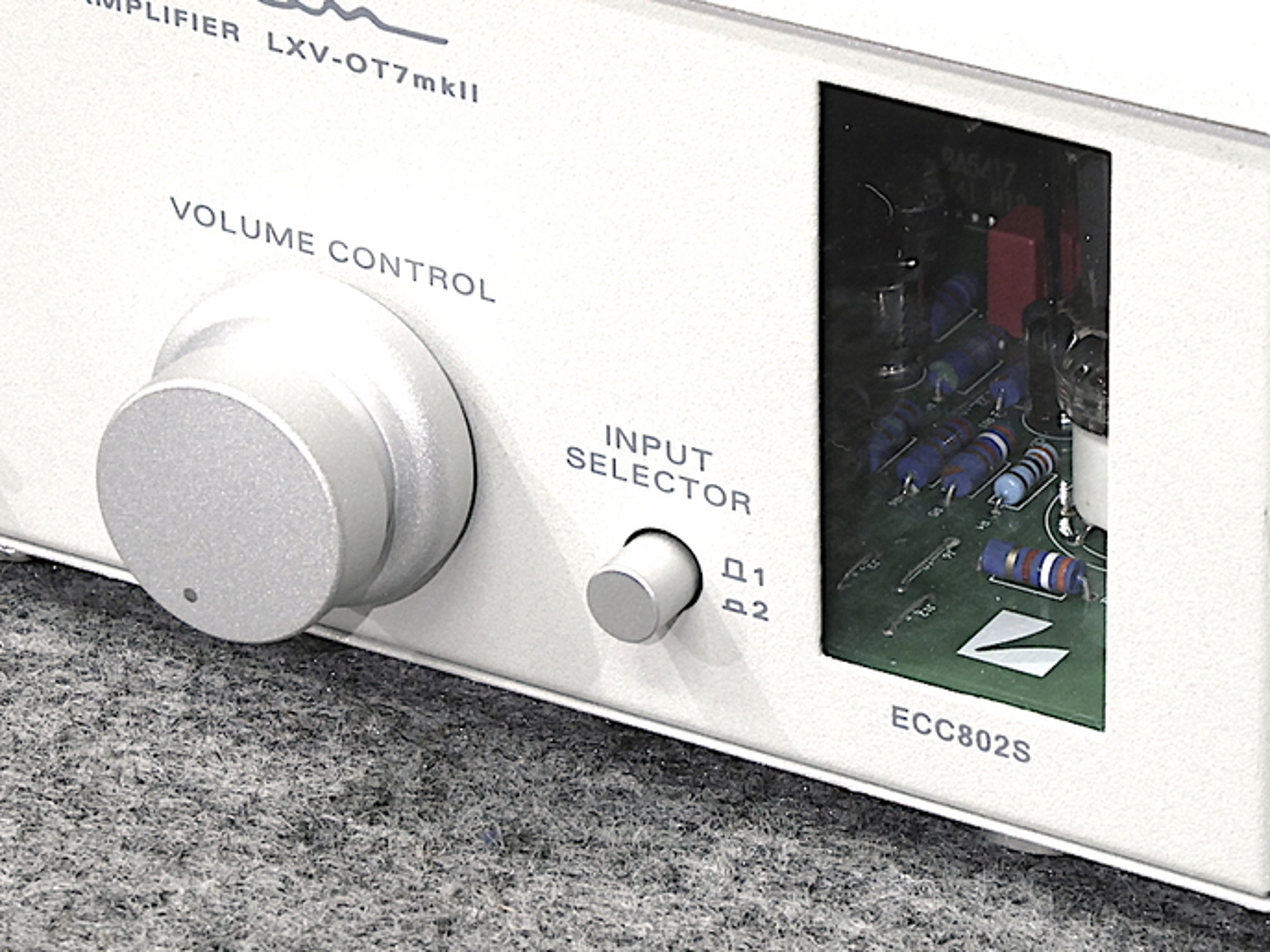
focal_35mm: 299
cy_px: 357
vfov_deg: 5.0
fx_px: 10968
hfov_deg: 6.6
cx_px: 470
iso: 200
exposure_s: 1/8
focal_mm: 38.4
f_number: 5.6
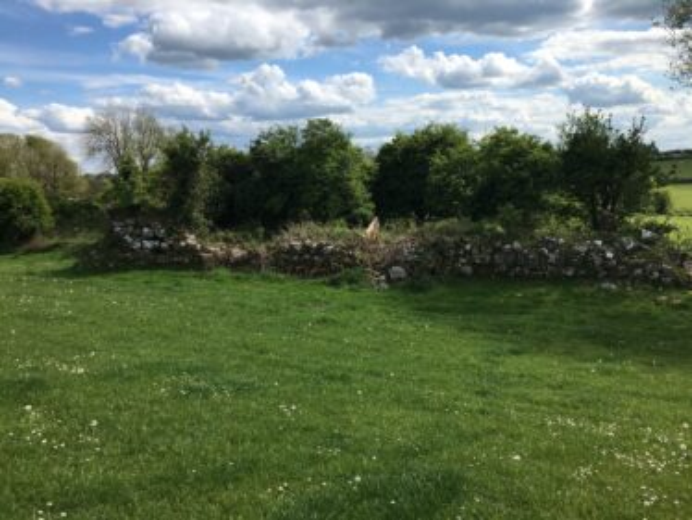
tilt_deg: -7.3
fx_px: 580
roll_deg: +2.5
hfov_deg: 61.6
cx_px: 346
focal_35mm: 29
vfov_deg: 48.3
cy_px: 260
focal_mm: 4.15
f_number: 2.2
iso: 25
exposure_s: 1/1748
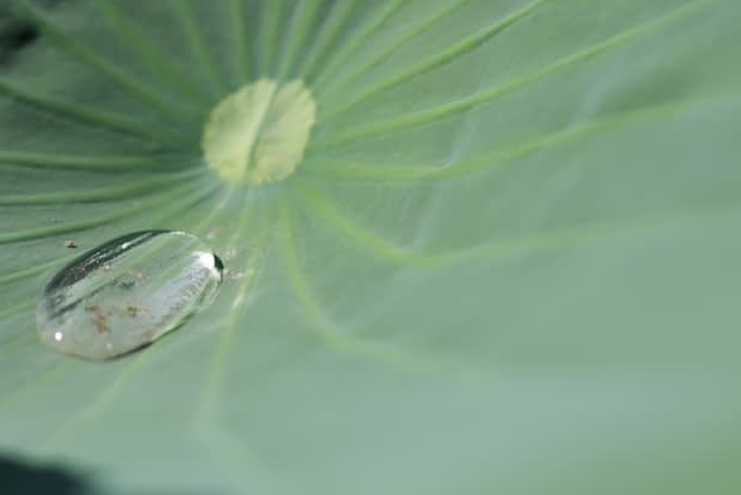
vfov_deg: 11.0
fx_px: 2574
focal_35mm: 125
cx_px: 229
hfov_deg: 16.3
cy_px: 267
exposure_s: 1/8000
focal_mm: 33
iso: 125
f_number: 1.4
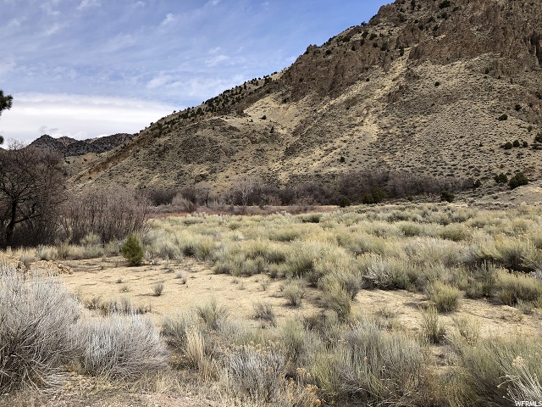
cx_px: 271
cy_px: 204
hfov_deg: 63.4
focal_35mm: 28
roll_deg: +1.4
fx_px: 438
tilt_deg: +0.3
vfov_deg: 49.7
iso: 20
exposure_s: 1/1473
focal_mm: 3.99
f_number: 1.8
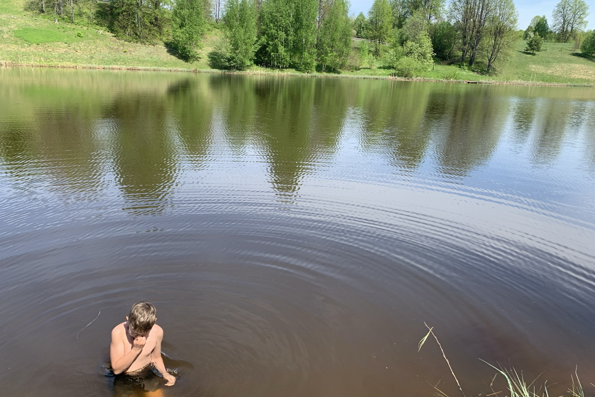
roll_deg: -2.4
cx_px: 297
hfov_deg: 65.5
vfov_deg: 46.4
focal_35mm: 28
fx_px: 463
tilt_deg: -17.4
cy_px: 187
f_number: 1.8
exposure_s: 1/1021
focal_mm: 4.25
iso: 25
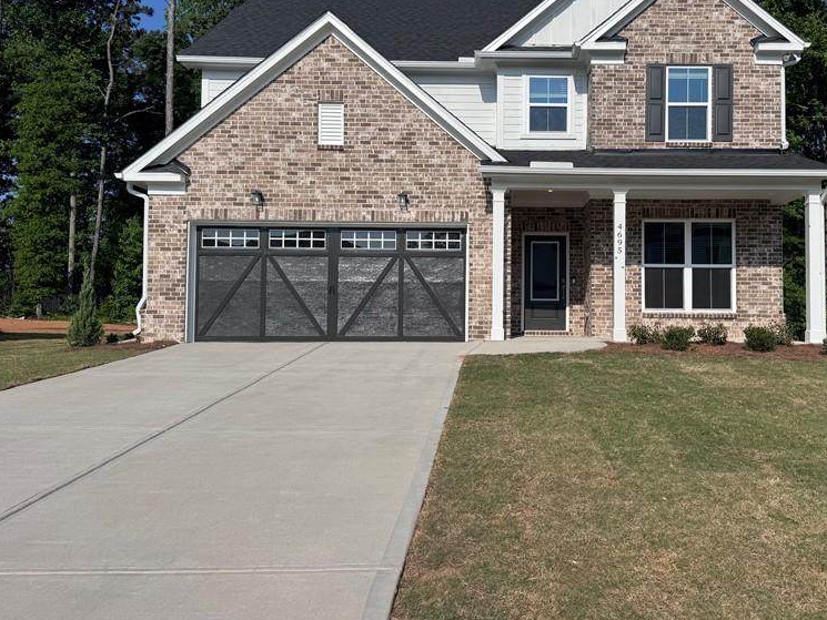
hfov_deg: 54.9
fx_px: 789
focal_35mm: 33
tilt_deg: +2.1
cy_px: 281
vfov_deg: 42.9
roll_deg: -0.1
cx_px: 501
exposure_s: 1/9009
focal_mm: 6.76
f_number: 1.78
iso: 80
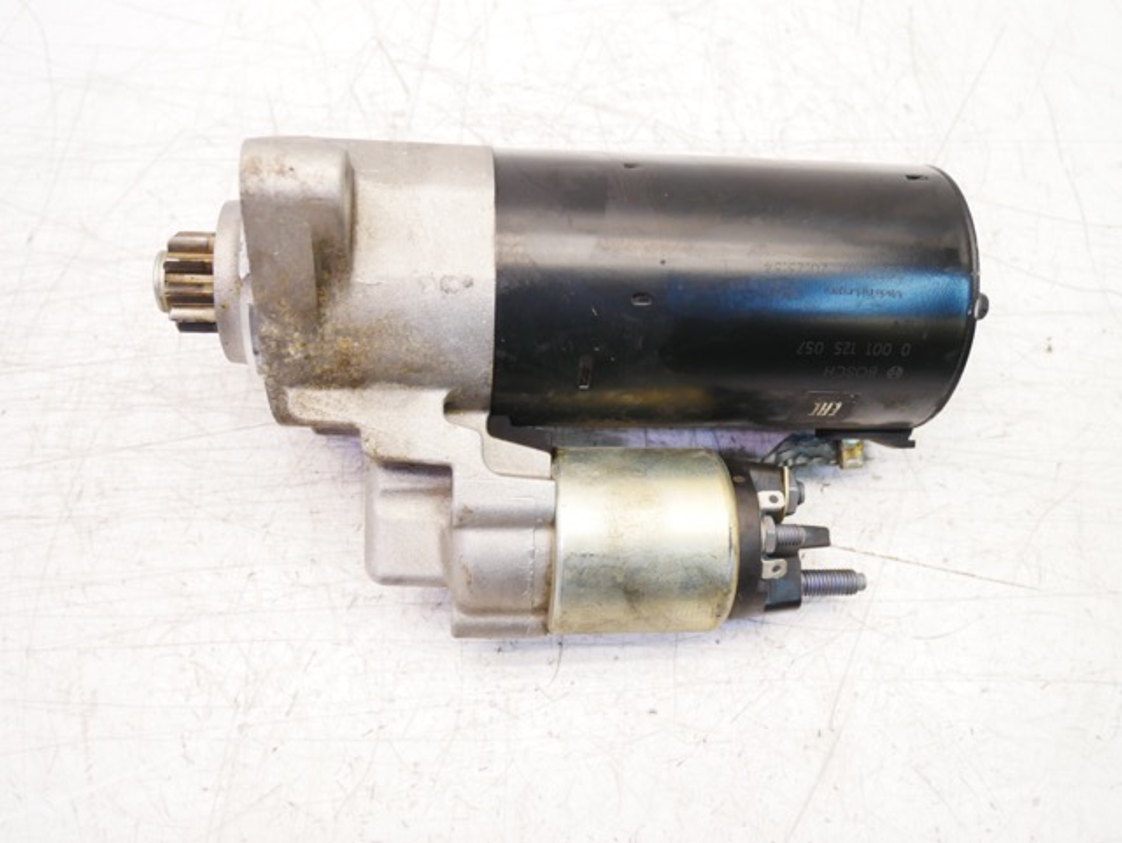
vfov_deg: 46.9
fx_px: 973
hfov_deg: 59.9
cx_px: 561
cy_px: 422
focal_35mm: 30
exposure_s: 1/60
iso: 800
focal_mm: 15
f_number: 3.8
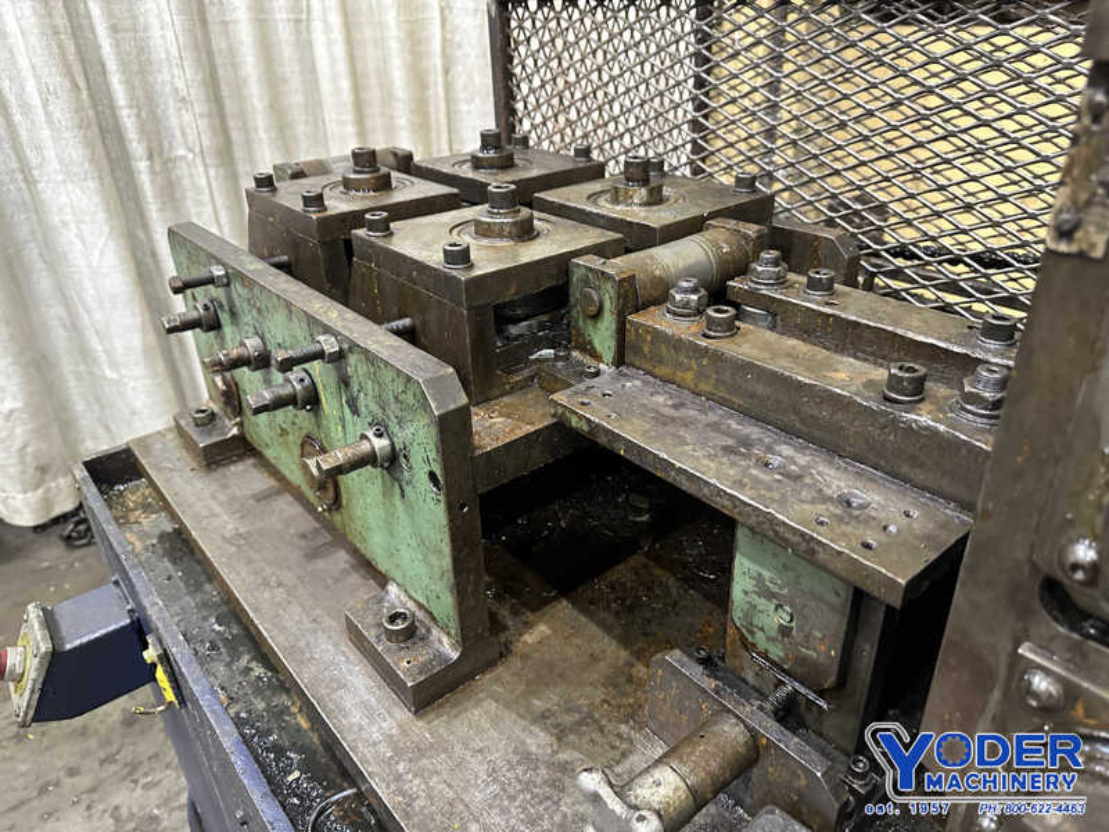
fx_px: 769
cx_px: 554
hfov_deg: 71.6
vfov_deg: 56.8
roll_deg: +2.8
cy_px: 416
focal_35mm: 24
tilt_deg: -26.9
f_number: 1.78
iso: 640
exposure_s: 1/60
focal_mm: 6.86
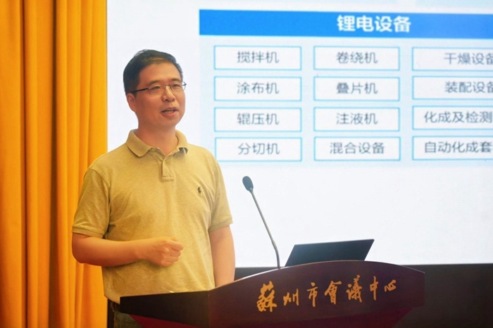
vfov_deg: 15.3
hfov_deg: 22.9
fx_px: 1218
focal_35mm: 89
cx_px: 246
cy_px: 164
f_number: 4
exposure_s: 1/50
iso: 400
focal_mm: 89
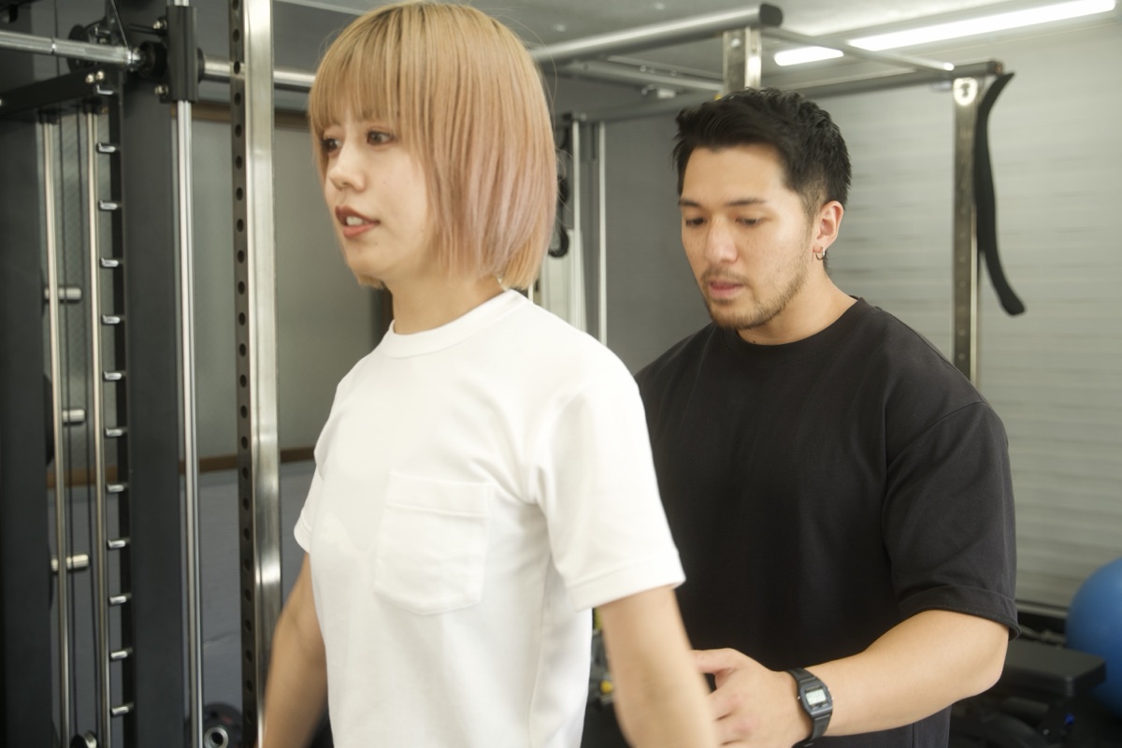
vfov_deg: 33.4
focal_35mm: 40
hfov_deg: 48.5
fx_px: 1247
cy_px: 374
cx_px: 561
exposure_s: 1/40
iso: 250
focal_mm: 40
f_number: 4
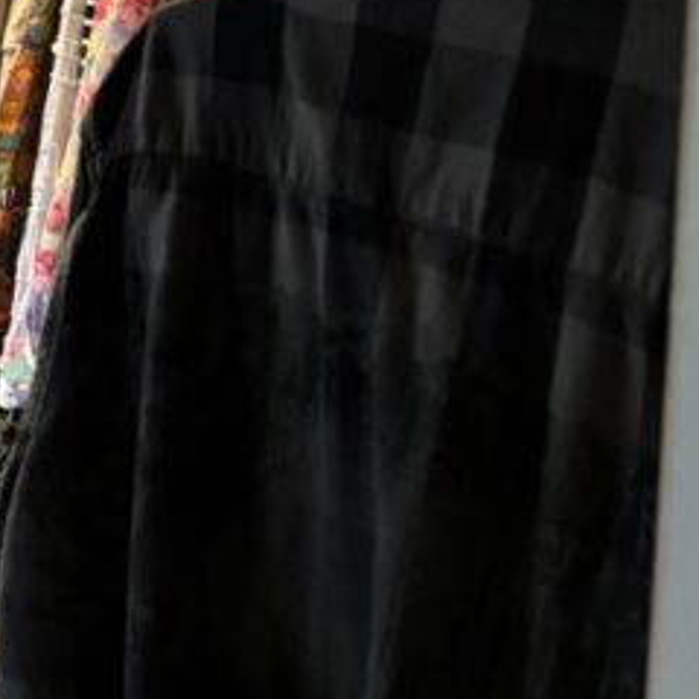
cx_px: -714
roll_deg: -0.4
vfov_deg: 17.0
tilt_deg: -5.0
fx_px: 2239
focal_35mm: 98
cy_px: -114
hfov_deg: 14.6
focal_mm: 5.96
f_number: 1.6
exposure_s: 1/40
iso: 640
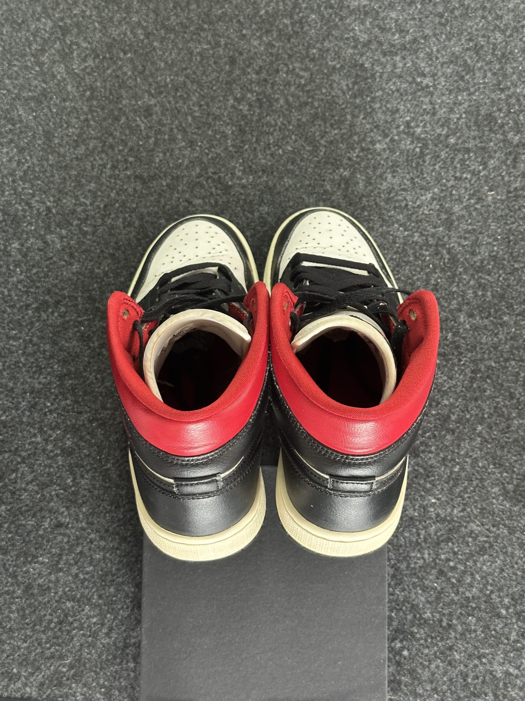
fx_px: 971
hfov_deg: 30.3
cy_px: 350
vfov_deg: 39.7
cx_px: 262
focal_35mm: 48
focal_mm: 6.86
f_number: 1.78
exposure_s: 1/33
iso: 250
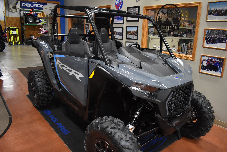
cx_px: 114
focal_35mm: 27
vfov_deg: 48.0
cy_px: 76
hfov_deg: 67.3
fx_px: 170
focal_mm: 18
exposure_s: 1/125
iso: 2200
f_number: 3.5
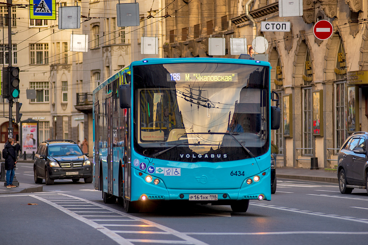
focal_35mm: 145
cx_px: 184
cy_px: 122
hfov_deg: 14.2
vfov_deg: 9.5
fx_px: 1482
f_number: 3.2
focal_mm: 145
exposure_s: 1/640
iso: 100
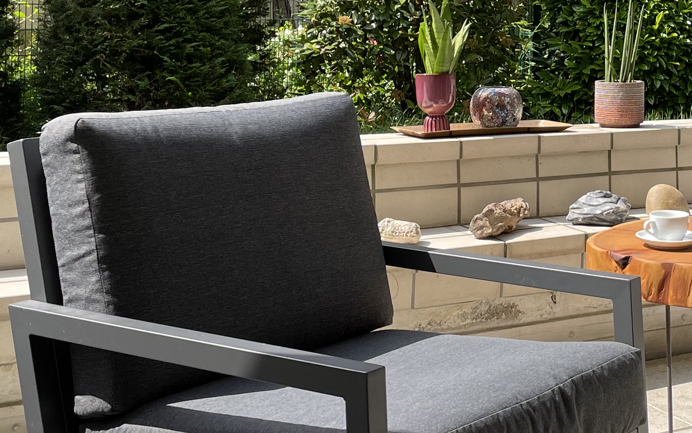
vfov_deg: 17.8
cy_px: 25
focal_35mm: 72
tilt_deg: -1.6
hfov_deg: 27.6
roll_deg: -1.1
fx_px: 1358
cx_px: 620
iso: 32
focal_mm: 4.2
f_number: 1.6
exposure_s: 1/1289
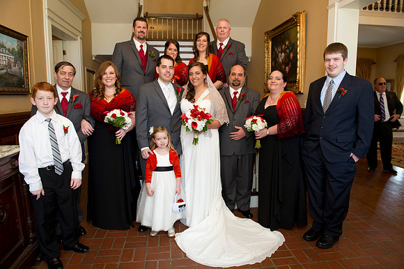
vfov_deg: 53.1
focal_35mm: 24
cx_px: 202
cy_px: 134
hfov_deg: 73.8
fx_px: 269
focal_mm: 24
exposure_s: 1/60
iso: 800
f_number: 5
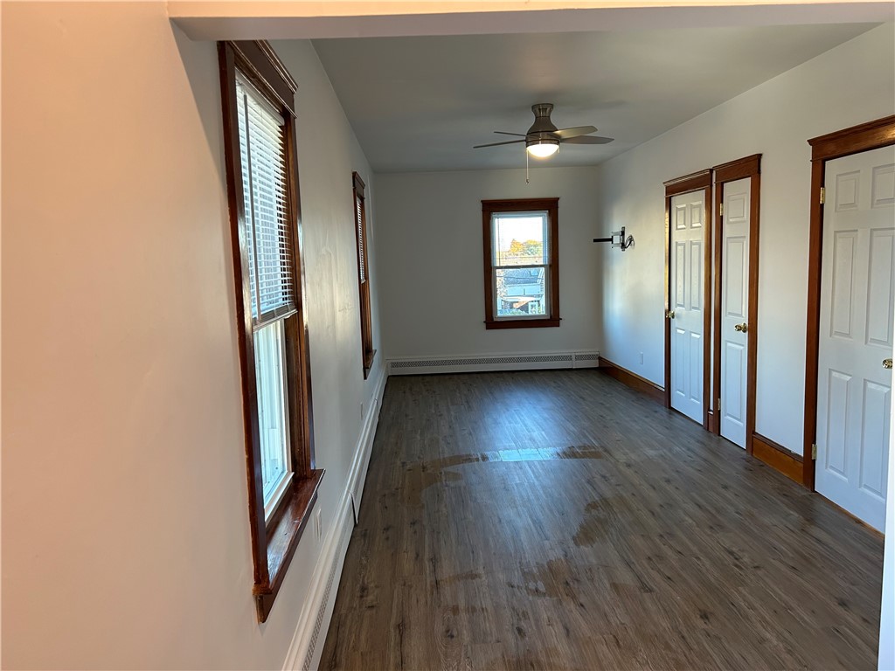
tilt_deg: -6.7
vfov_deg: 53.1
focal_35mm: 26
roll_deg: +2.4
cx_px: 448
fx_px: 672
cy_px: 336
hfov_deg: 67.3
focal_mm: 5.7
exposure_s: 1/120
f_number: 1.5
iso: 125
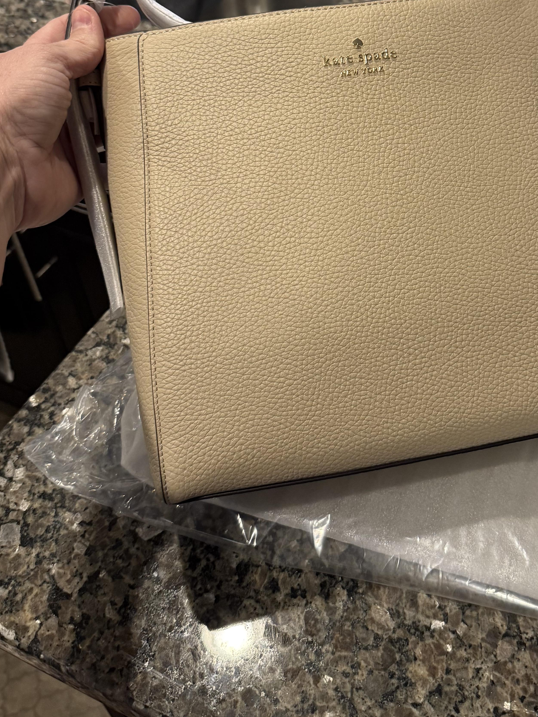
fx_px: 850
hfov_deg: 34.6
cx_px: 384
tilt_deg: -41.7
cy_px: 217
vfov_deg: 44.8
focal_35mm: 41
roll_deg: +1.1
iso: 250
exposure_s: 1/60
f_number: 1.78
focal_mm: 6.76
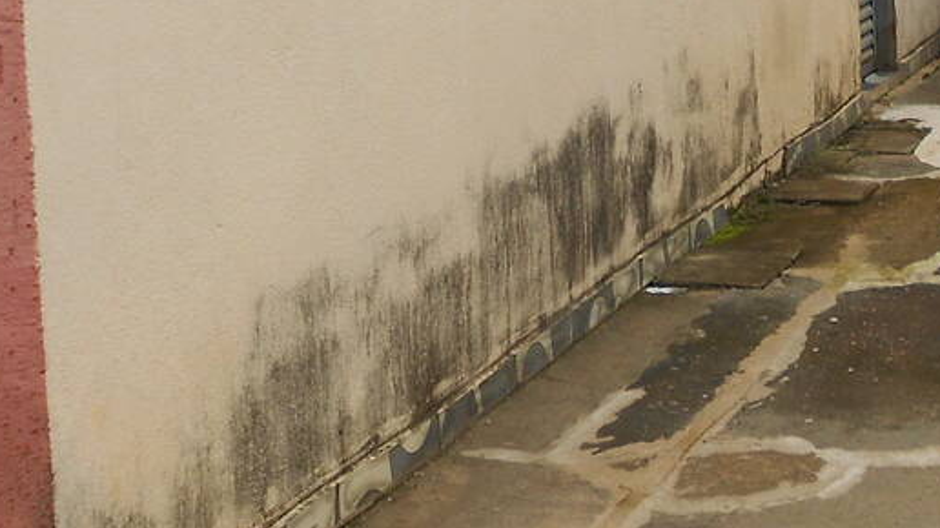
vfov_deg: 14.7
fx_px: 1969
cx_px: 791
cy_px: -118
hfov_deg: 26.2
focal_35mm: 79
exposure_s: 1/200
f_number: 3.2
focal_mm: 4.6
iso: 80
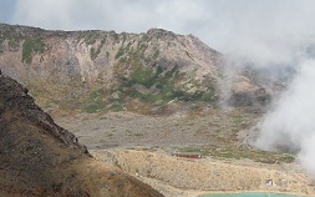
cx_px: 123
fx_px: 790
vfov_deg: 14.2
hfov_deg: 22.5
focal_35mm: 92
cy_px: 146
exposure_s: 1/1600
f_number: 4.5
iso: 160
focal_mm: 9.9
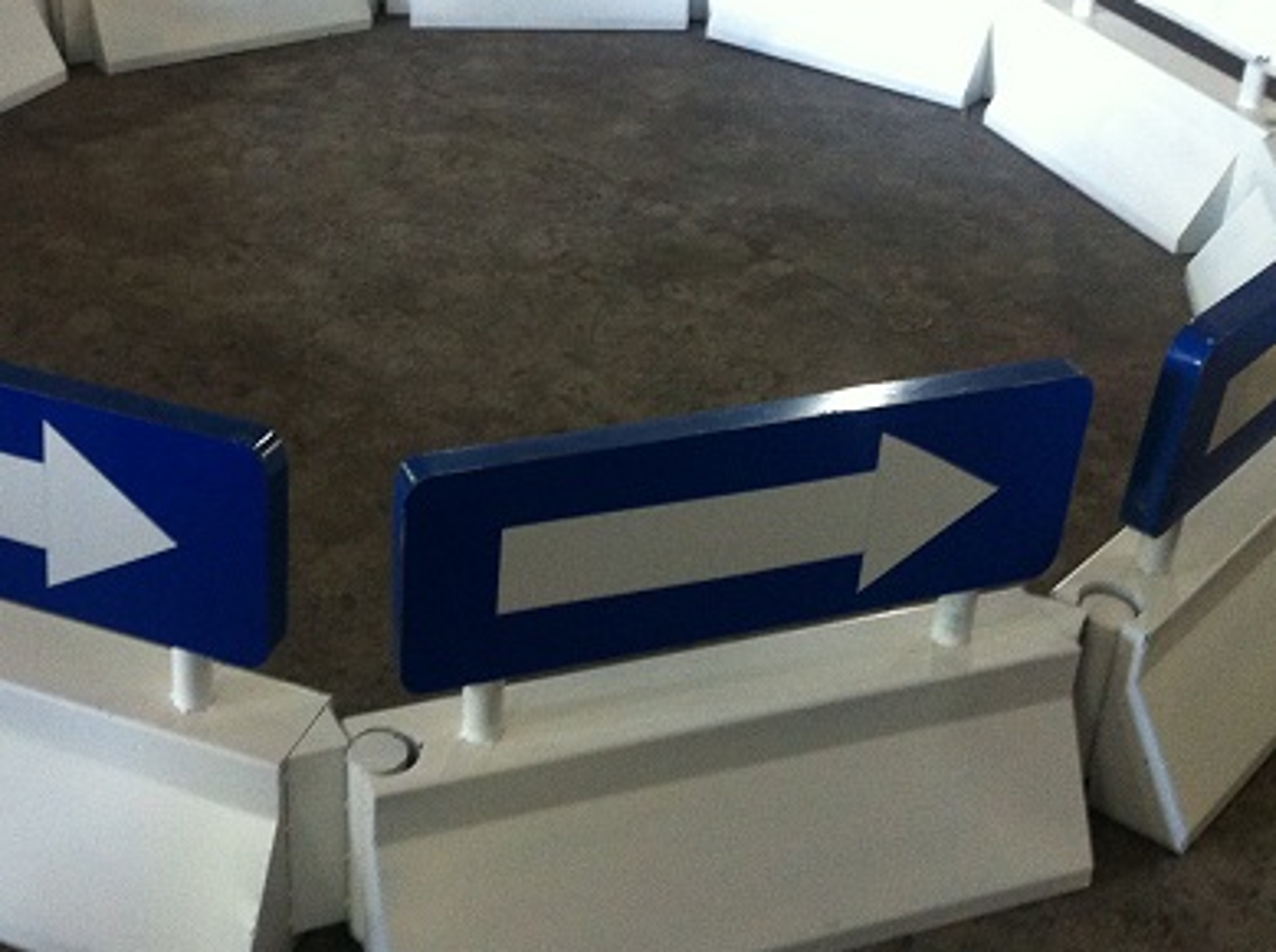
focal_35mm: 54
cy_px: 325
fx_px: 1986
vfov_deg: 26.8
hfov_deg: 35.4
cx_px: 472
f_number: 2.8
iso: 250
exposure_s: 1/15
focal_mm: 3.85
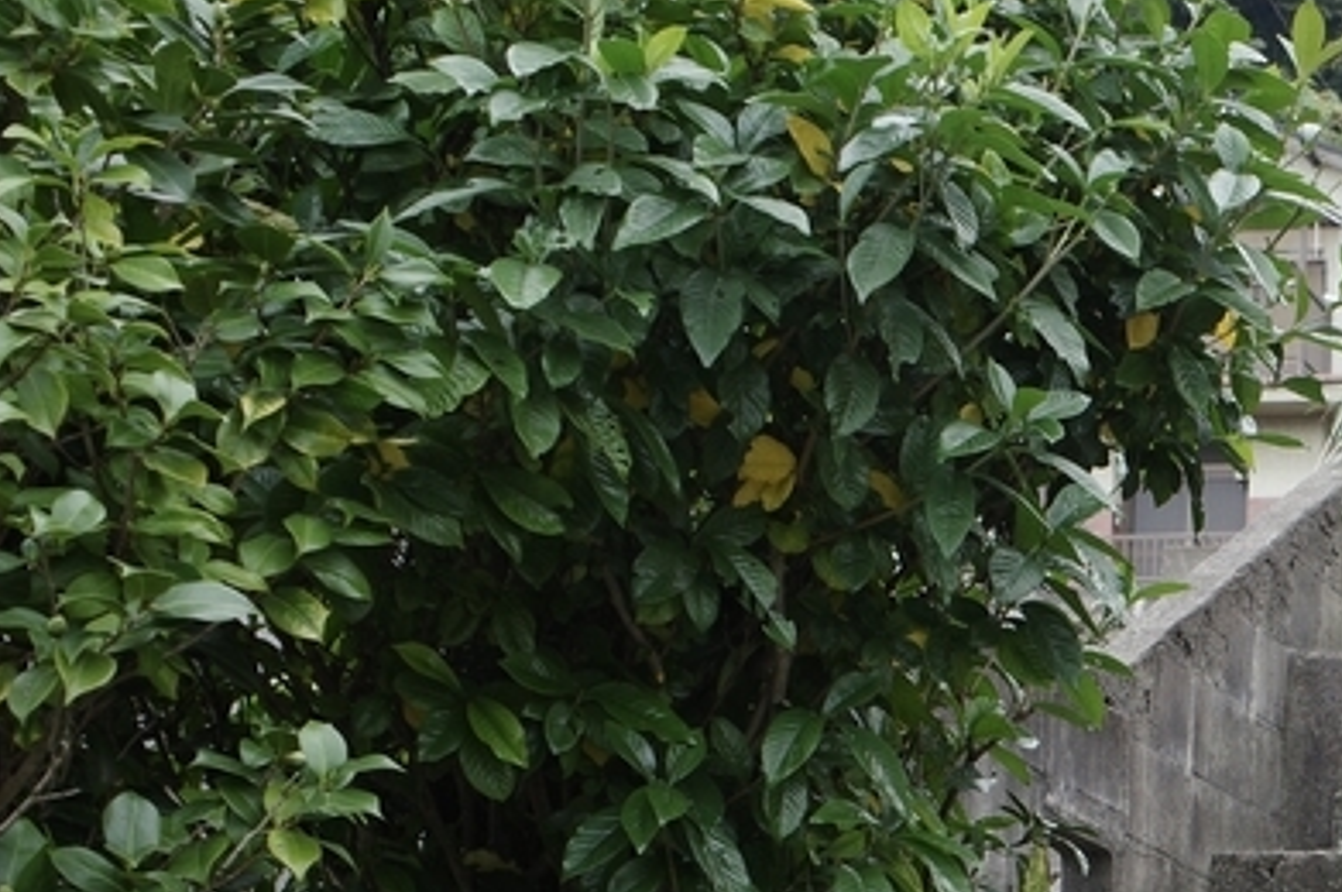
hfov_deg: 20.5
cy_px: 1311
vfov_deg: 14.8
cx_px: 1967
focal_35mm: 86
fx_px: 3203
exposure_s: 1/200
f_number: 3.5
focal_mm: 18.3
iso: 200
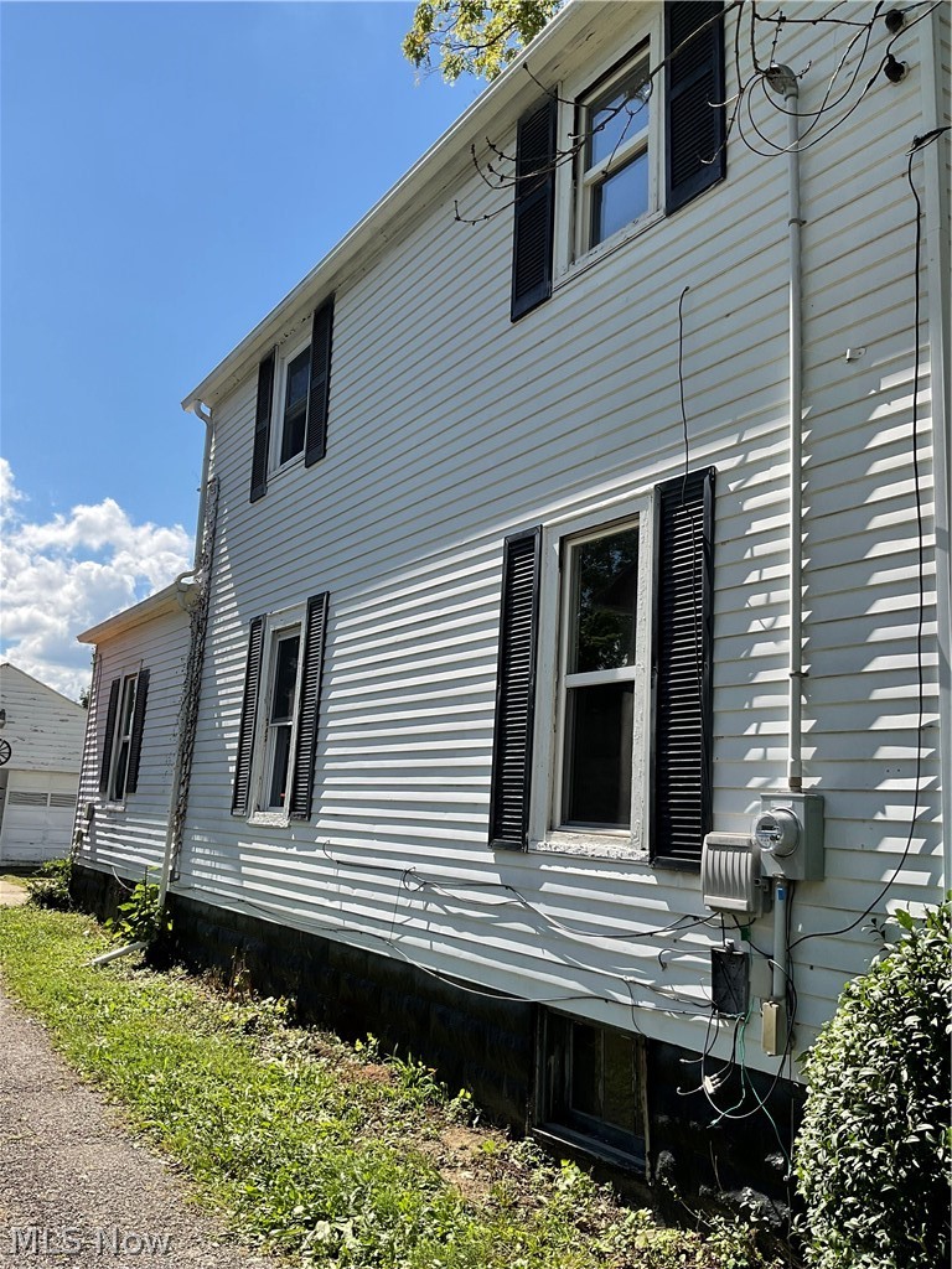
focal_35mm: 29
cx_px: 476
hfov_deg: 48.2
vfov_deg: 61.7
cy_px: 634
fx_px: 1063
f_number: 1.8
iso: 16
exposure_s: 1/1577
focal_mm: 3
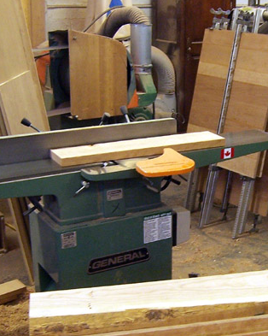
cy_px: 201
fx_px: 585
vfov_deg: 31.9
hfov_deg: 25.5
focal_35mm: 59
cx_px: 201
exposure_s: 1/15
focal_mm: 5.5
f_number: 3.4
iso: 140
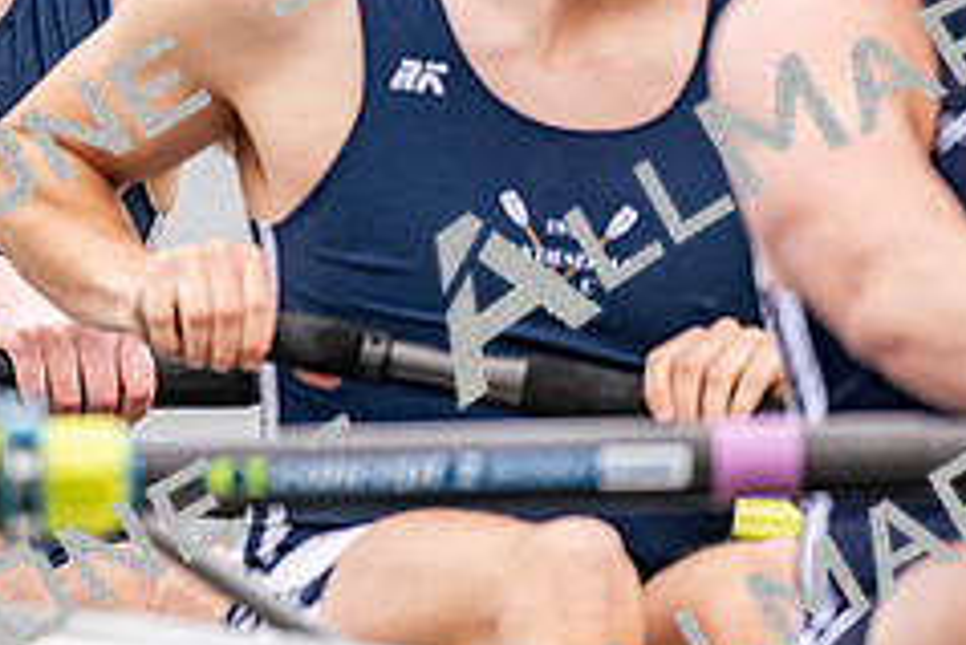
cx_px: 89
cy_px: 22
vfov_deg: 0.9
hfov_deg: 1.4
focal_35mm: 1463
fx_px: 39279
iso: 1250
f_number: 4
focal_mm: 600
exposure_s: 1/2500
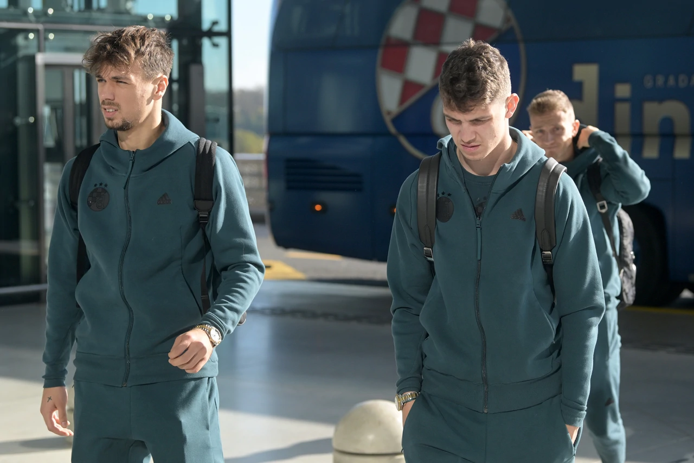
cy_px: 232
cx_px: 347
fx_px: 1388
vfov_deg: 18.9
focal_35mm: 72
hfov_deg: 28.1
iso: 400
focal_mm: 72
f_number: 4
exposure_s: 1/2000
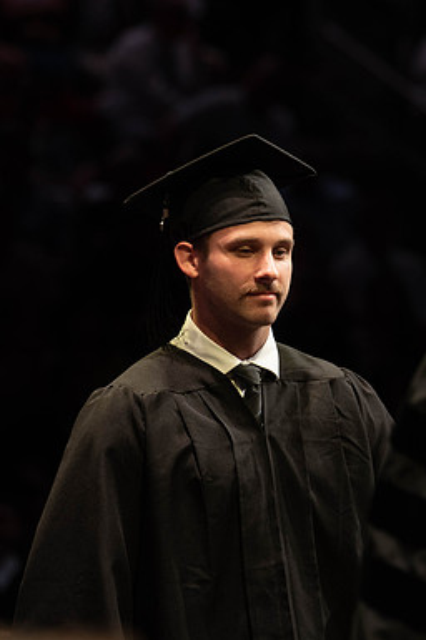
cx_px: 377
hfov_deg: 4.3
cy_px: 319
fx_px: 5708
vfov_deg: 6.4
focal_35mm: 321
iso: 1600
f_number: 4.5
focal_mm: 200
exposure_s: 1/320
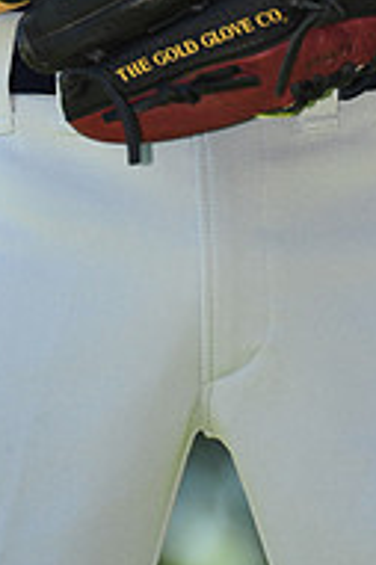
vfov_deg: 3.4
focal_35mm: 606
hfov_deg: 2.3
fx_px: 9511
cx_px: 198
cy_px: -246
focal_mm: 200
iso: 200
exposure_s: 1/400
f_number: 4
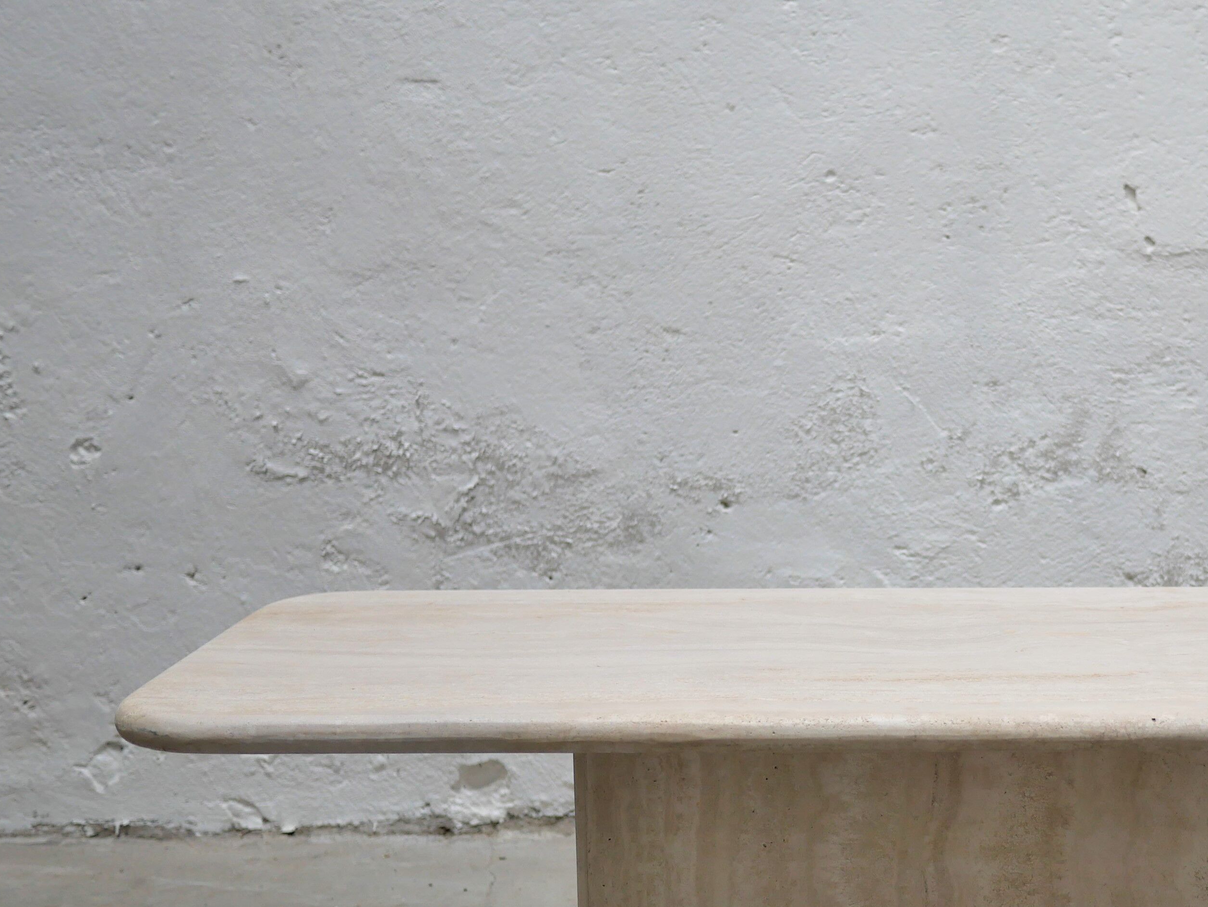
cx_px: 965
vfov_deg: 20.1
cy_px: 567
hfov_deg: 26.2
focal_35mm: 73
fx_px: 2548
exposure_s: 1/125
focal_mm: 20
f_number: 1.7
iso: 200
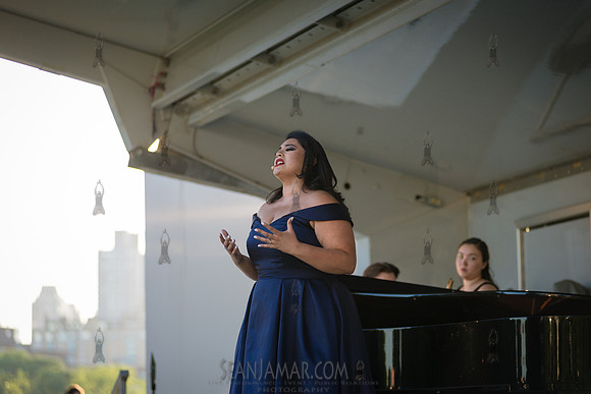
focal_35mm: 125
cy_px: 197
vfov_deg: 11.0
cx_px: 296
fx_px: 2052
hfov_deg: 16.4
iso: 500
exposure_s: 1/640
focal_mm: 125
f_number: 3.5
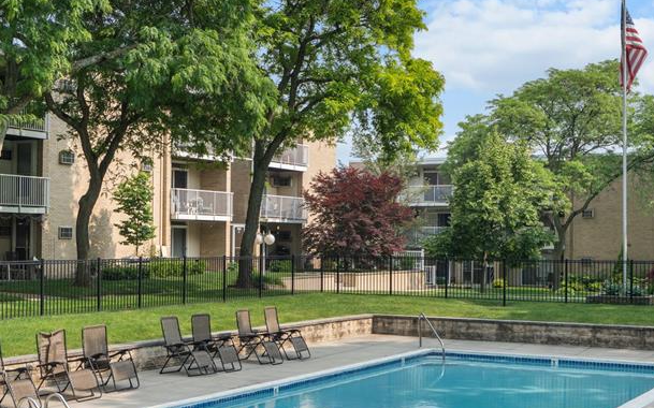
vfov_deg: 21.6
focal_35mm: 60
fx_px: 1069
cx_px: 343
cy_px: 239
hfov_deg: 34.0
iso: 100
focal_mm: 35
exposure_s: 1/160
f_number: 8
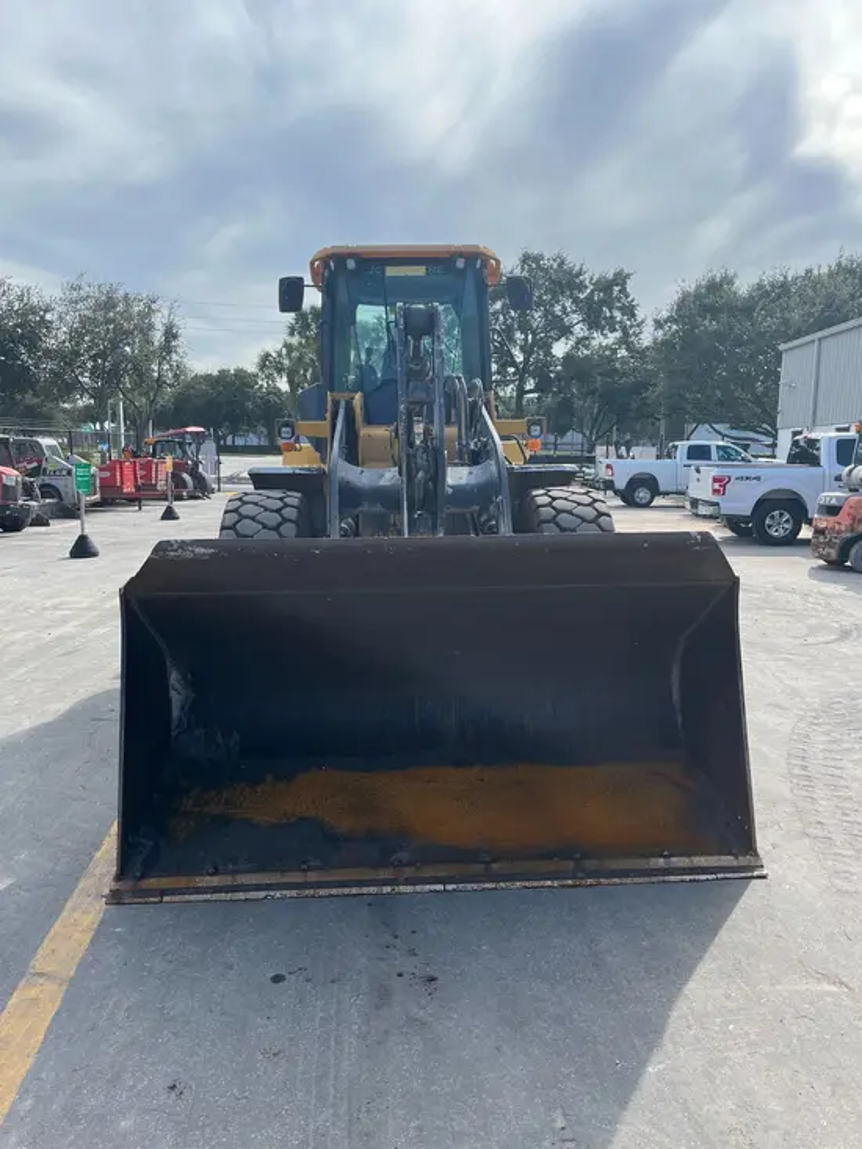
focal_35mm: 26
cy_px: 574
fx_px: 863
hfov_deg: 53.1
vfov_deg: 67.3
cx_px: 431
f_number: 1.6
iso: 50
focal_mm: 5.1
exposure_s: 1/2137
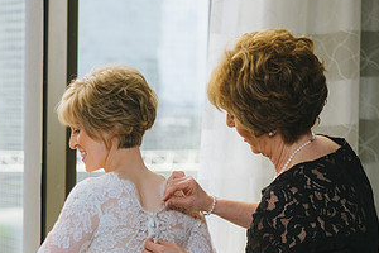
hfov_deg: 16.9
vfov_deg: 11.4
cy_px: 226
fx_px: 1263
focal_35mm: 120
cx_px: 67
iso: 200
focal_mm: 62
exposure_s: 1/200
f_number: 2.8
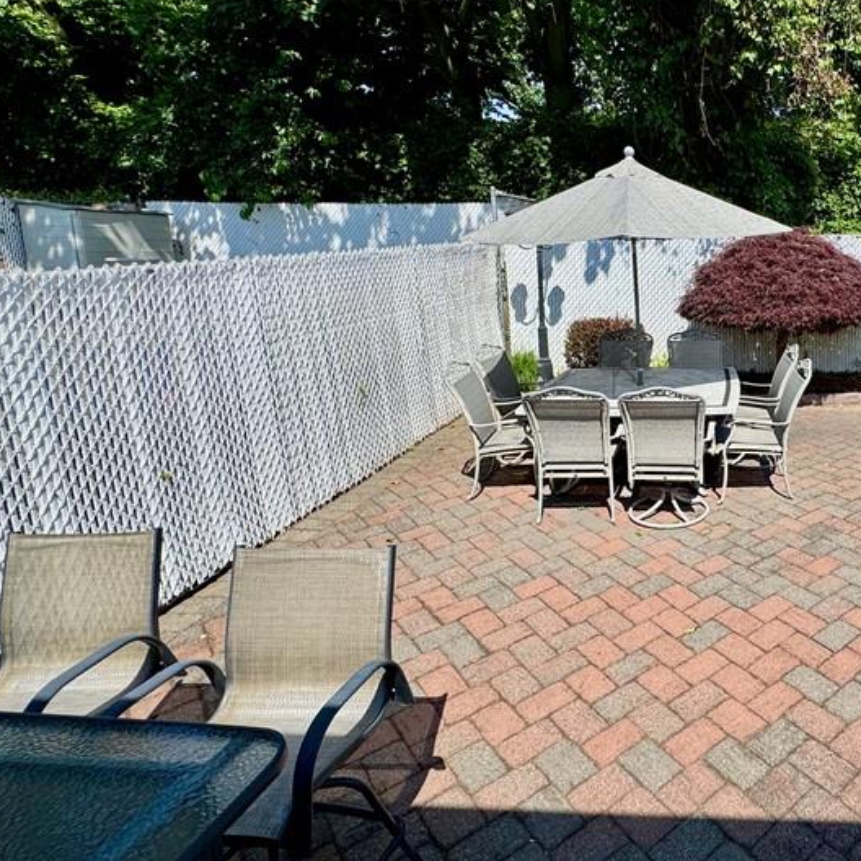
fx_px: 675
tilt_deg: -11.8
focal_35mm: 24
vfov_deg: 64.7
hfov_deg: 57.8
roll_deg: -0.4
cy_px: 367
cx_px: 739
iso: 40
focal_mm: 2.22
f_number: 2.2
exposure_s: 1/2146
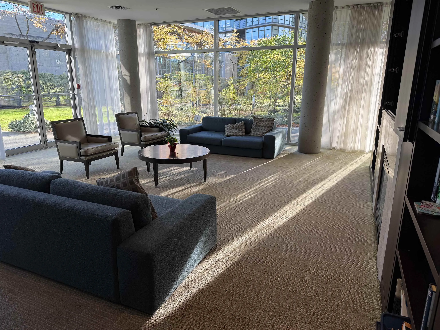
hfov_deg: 71.6
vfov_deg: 56.8
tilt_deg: -12.5
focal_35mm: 24
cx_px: 220
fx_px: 305
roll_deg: -0.1
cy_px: 165
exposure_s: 1/214
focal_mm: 6.76
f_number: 1.78
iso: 80
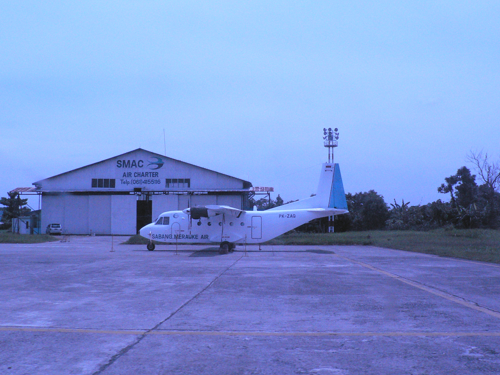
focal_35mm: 39
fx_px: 563
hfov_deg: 47.9
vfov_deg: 36.8
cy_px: 203
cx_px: 242
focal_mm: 6
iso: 400
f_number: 4.5
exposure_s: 1/400
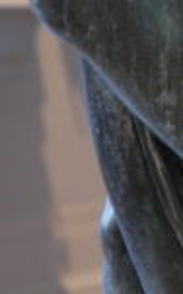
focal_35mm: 315
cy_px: 19
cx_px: 322
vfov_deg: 6.7
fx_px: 2521
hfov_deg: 4.1
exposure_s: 1/8
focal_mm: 62
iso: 800
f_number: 4.5
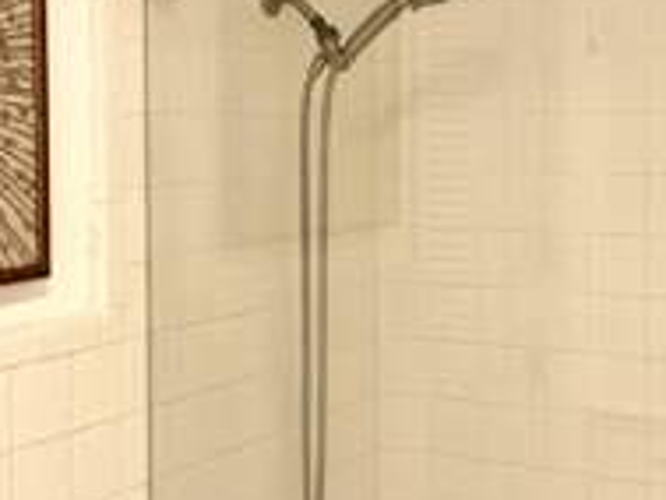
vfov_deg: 22.2
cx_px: 412
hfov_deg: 29.3
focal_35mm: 66
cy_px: 160
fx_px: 1271
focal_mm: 4.25
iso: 80
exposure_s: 1/60
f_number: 1.8
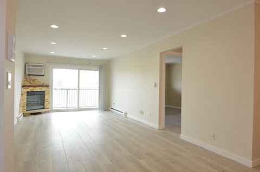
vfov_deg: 52.9
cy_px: 86
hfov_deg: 73.8
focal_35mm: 24
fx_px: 173
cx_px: 130
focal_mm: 16
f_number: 8
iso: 250
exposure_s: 1/3
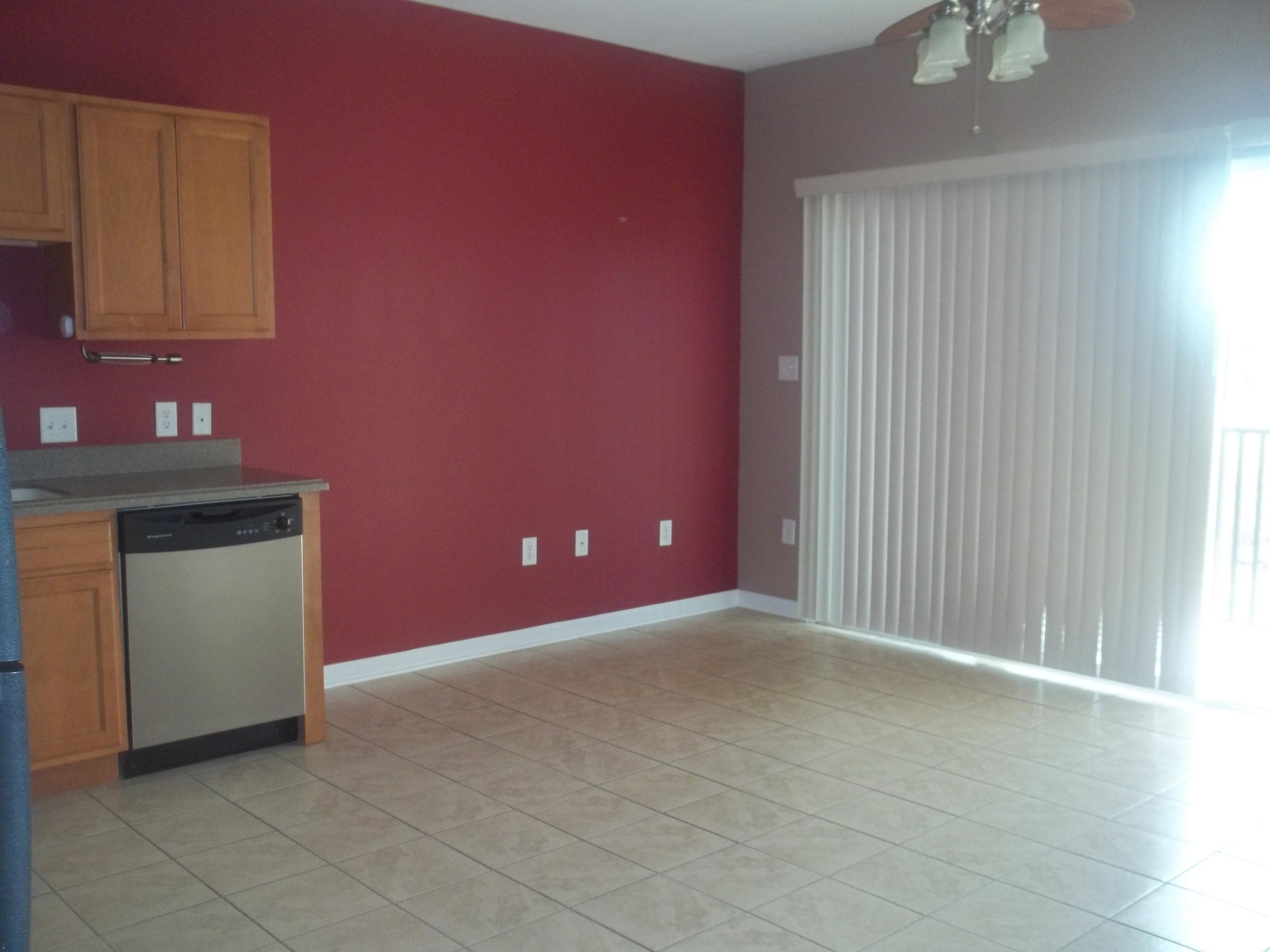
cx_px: 635
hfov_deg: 55.4
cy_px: 476
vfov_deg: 42.9
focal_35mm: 33
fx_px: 1211
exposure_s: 1/60
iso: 160
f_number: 3.3
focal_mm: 5.9
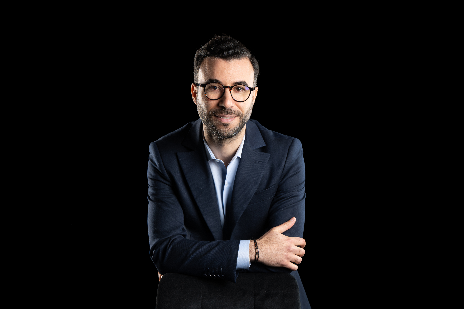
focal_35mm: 97
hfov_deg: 21.0
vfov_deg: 14.1
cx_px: 232
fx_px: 1250
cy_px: 154
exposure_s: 1/160
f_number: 9
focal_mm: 97
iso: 125
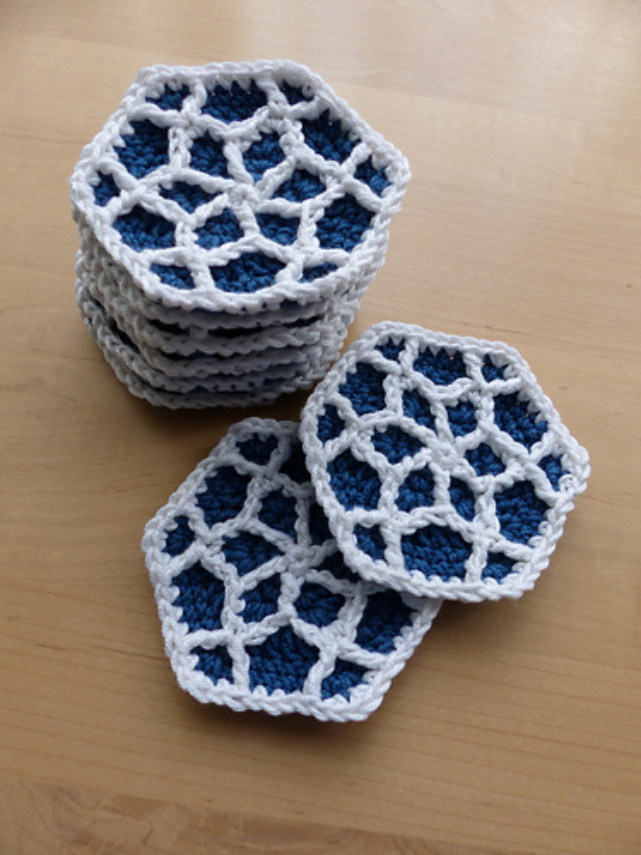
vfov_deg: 69.4
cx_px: 320
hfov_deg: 54.9
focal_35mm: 25
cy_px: 428
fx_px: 617
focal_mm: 4.5
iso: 100
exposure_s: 1/100
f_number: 2.8
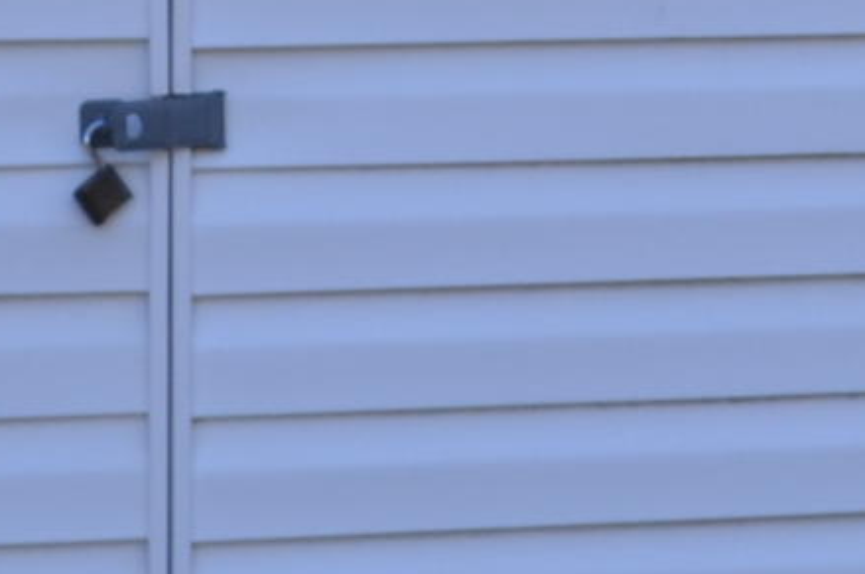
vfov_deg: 4.6
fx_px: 7133
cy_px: 104
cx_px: 914
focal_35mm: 297
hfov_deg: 6.9
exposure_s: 1/160
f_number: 6.3
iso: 200
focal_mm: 29
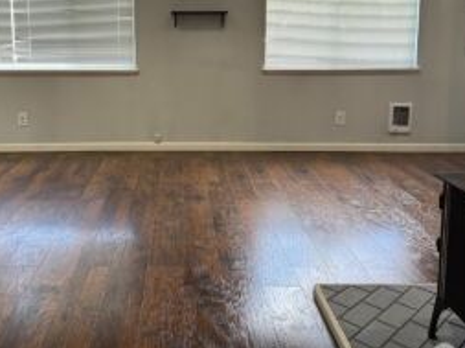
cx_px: 184
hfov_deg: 48.7
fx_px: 510
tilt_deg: -8.3
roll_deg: -0.1
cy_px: 98
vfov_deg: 36.9
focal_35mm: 38
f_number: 1.78
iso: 125
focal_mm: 6.76
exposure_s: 1/120
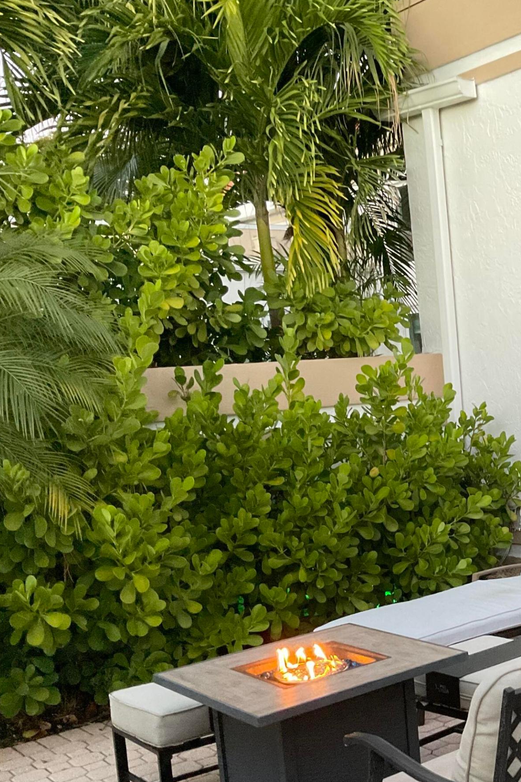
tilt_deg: -6.0
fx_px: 1064
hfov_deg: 25.2
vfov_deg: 40.1
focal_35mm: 49
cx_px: 596
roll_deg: +3.8
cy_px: 474
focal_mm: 3
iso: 250
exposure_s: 1/60
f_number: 1.8
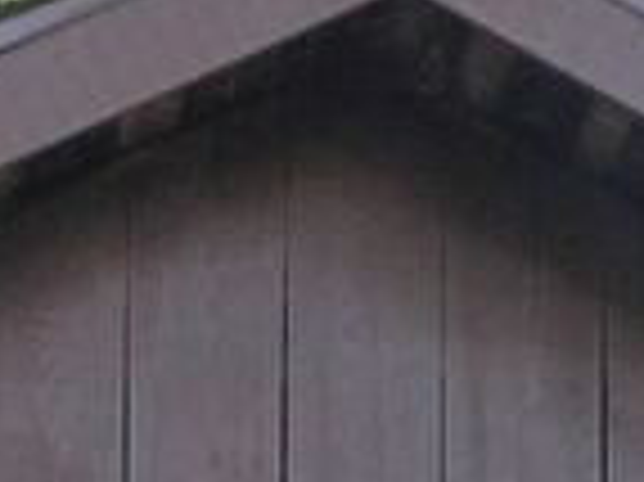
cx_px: 270
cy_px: 1261
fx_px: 3011
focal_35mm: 162
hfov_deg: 12.2
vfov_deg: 8.2
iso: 300
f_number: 1.8
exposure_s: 1/60
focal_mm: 4.27
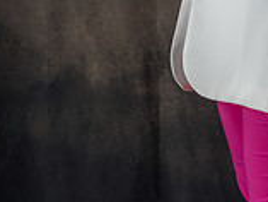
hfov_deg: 6.8
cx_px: 236
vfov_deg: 5.1
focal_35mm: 289
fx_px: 2239
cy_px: -110
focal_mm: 105
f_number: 4.5
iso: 400
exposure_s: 1/100
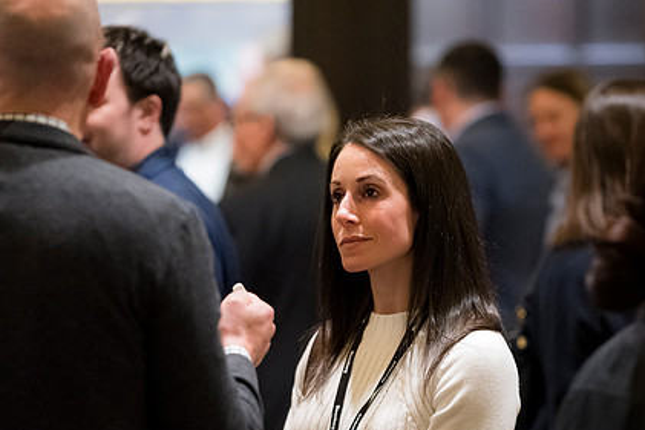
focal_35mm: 211
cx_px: 371
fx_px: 3782
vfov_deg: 6.5
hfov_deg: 9.7
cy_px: 247
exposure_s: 1/125
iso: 6400
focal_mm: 150
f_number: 2.8
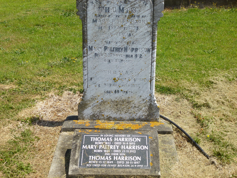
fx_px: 335
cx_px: 118
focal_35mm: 49
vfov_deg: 29.7
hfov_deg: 38.9
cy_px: 89
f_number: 4.1
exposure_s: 1/800
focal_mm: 8.7
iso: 100
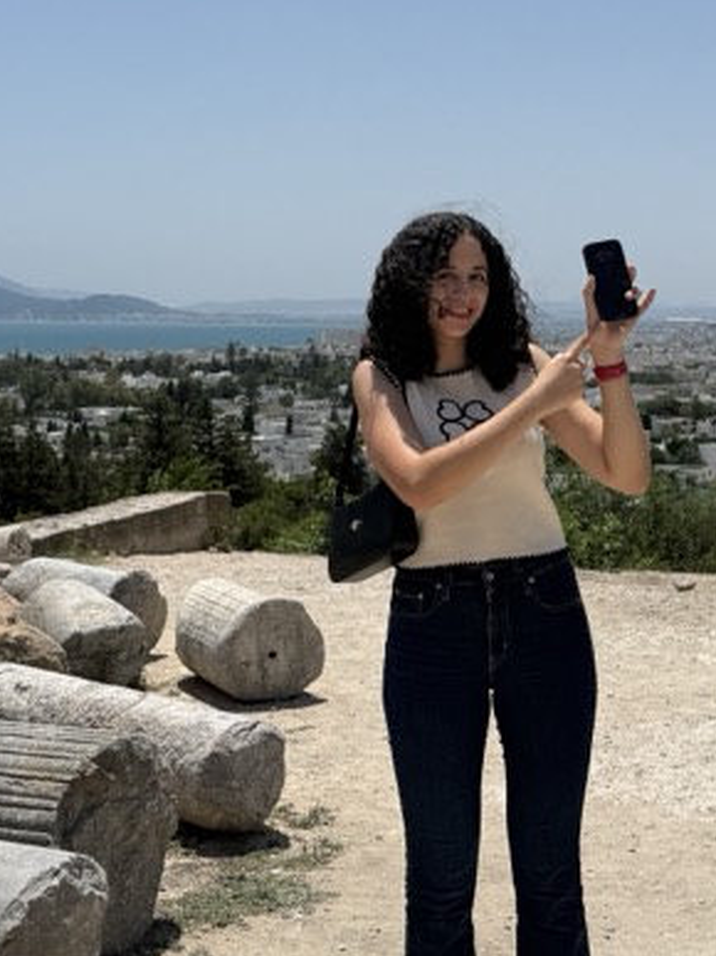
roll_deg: -0.6
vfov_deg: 30.9
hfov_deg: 23.6
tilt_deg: -0.1
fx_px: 1711
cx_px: 437
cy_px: 299
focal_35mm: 62
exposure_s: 1/10309
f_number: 1.78
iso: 80
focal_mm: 6.76
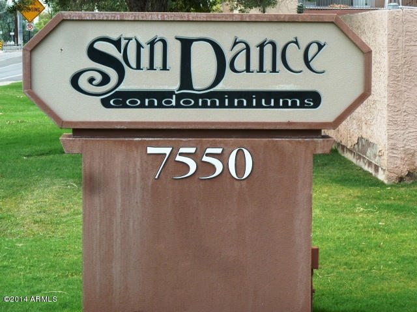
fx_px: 1253
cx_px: 208
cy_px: 156
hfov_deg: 18.9
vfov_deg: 14.2
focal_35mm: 104
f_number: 4.3
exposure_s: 1/160
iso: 80
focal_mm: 17
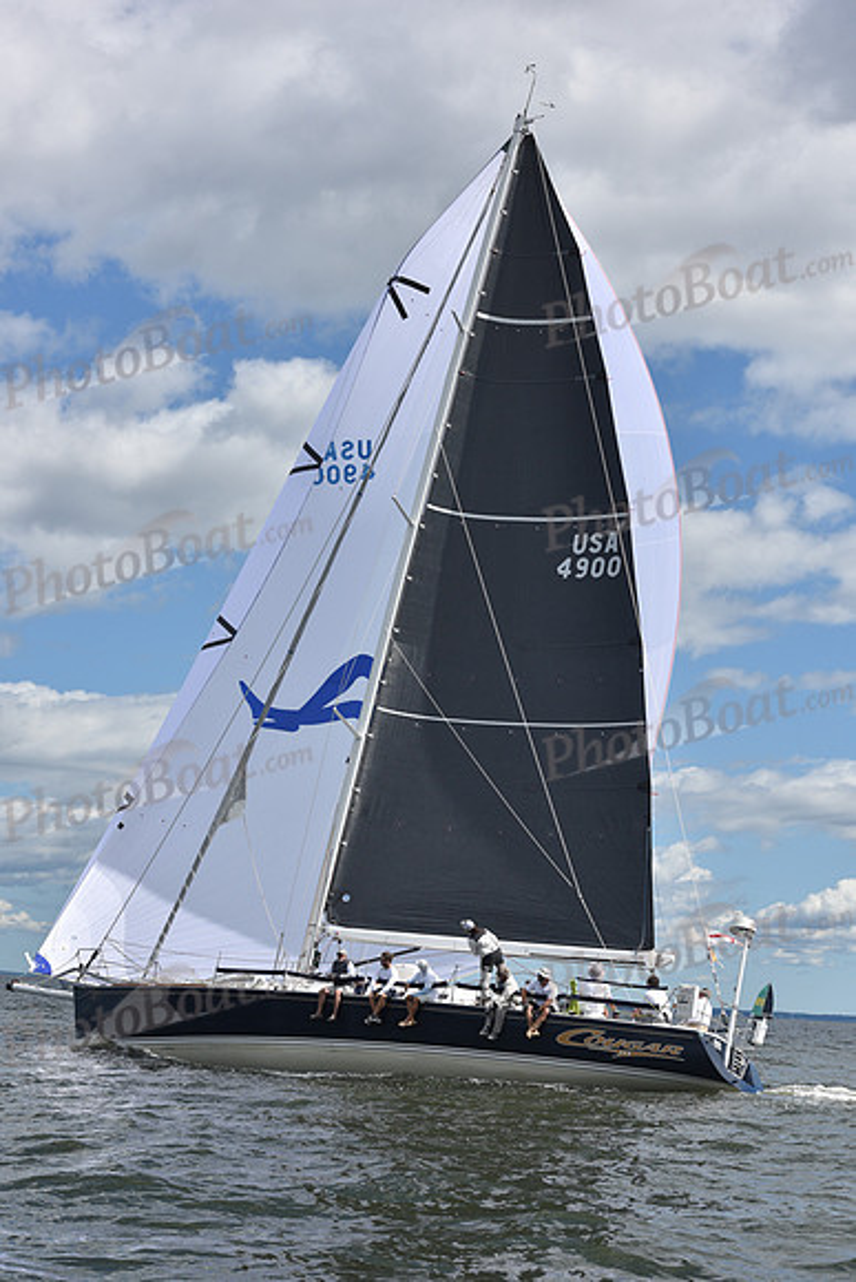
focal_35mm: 70
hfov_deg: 19.5
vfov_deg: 28.8
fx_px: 2495
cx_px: 428
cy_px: 641
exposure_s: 1/1000
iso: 250
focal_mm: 70
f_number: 9
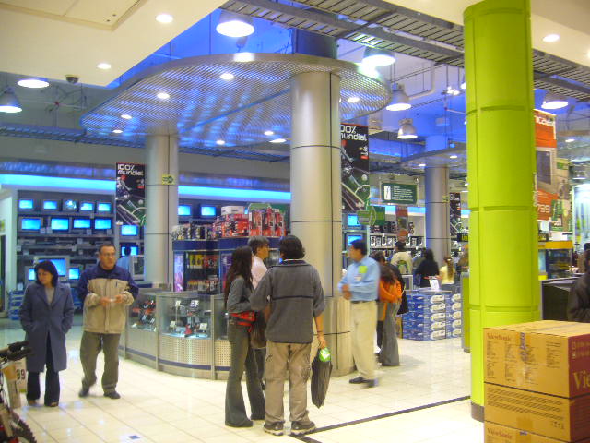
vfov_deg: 40.7
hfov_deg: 52.6
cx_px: 295
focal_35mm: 35
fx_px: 597
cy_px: 222
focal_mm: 5.8
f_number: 2.8
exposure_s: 1/13
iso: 100
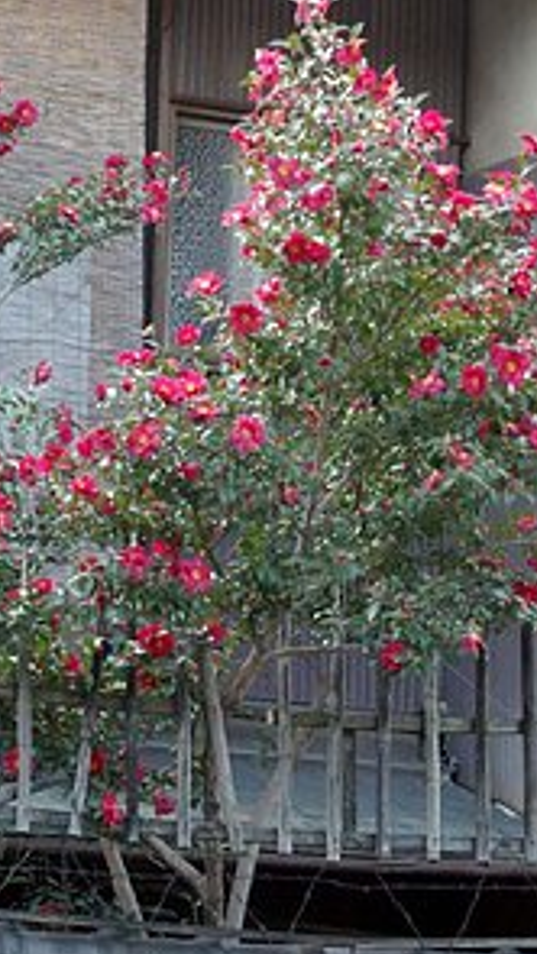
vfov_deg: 12.5
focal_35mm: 172
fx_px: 4350
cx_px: 178
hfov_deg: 7.1
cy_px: 773
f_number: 4.5
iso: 800
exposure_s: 1/180
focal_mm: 63
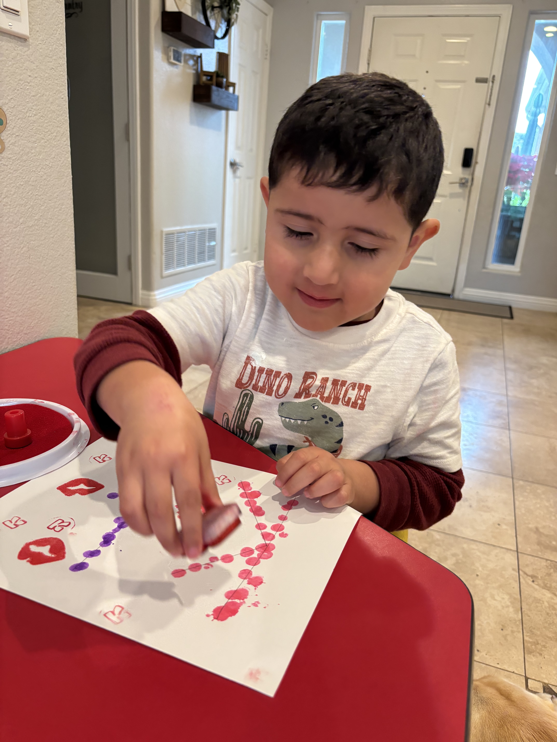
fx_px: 558
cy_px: 371
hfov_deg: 53.1
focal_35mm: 26
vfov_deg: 67.3
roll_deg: -4.6
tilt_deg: -18.4
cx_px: 278
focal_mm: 5.96
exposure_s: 1/60
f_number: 1.6
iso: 250
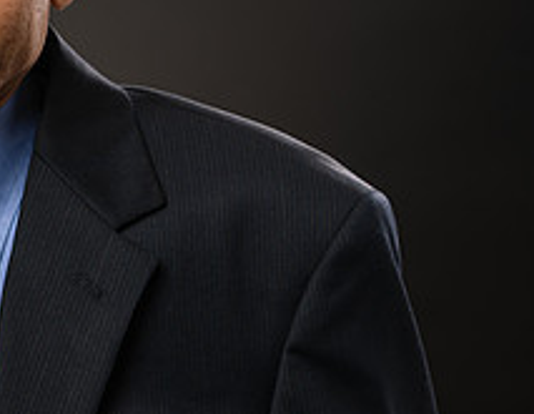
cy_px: 142
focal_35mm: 286
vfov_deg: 5.3
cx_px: -141
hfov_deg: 6.8
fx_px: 4465
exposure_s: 1/250
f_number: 5
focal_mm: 85
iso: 160
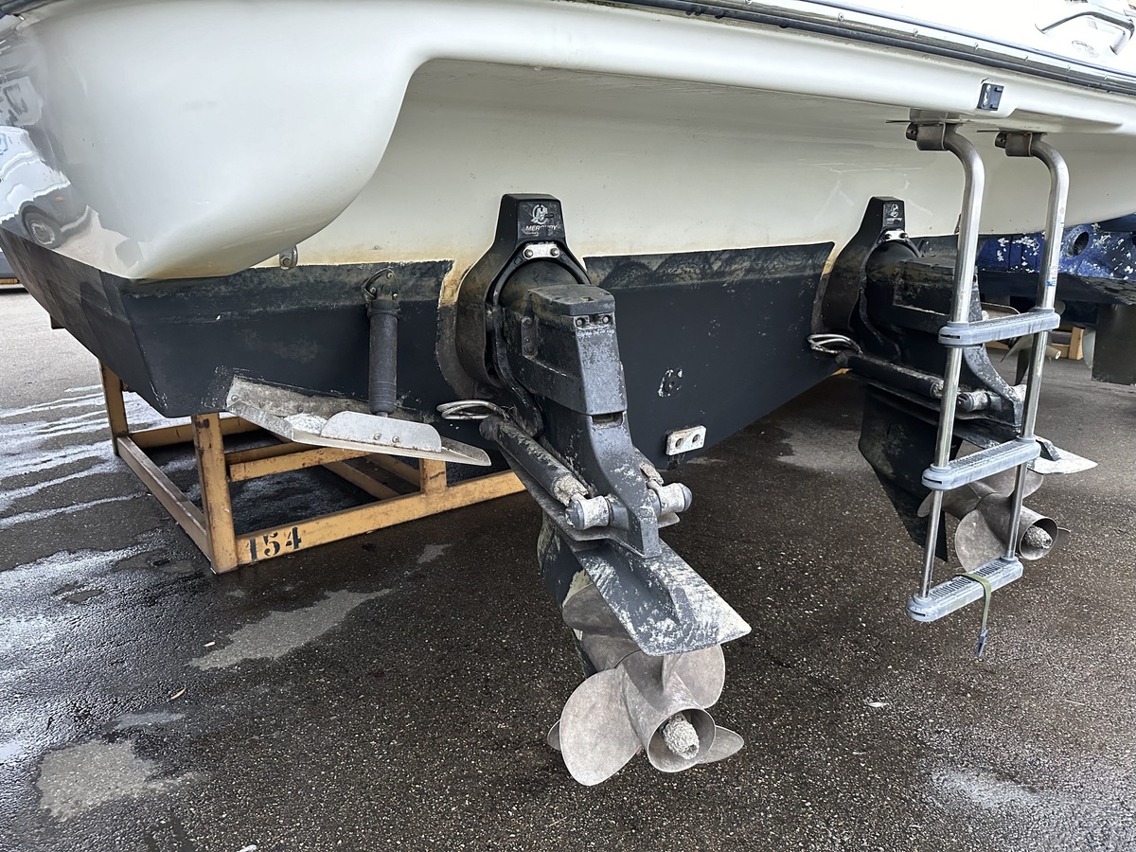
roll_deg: +0.1
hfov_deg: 71.6
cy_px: 426
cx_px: 568
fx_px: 788
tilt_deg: -15.1
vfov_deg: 56.8
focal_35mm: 24
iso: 1000
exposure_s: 1/44
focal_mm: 6.86
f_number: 1.78
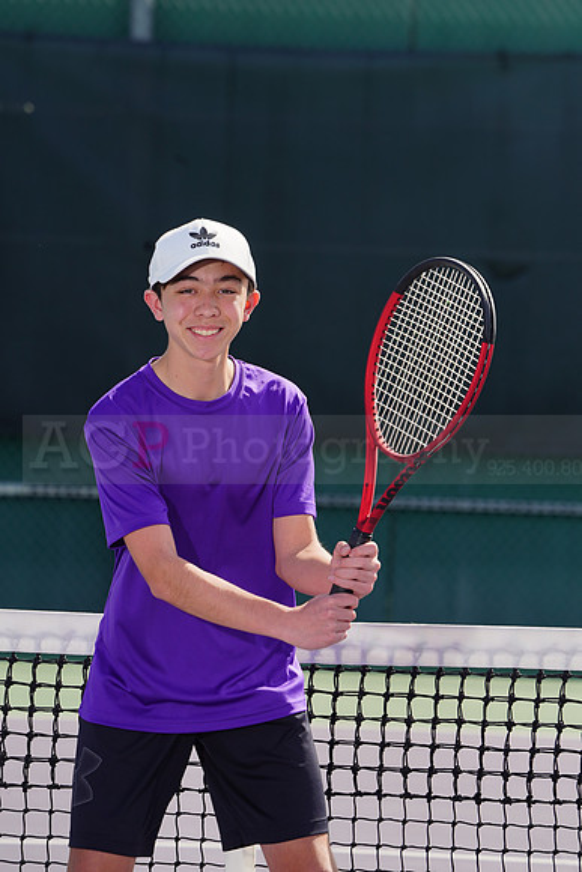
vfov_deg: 7.7
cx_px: 291
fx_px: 6495
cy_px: 436
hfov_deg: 5.1
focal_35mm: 268
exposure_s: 1/200
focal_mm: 268
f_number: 9
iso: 100
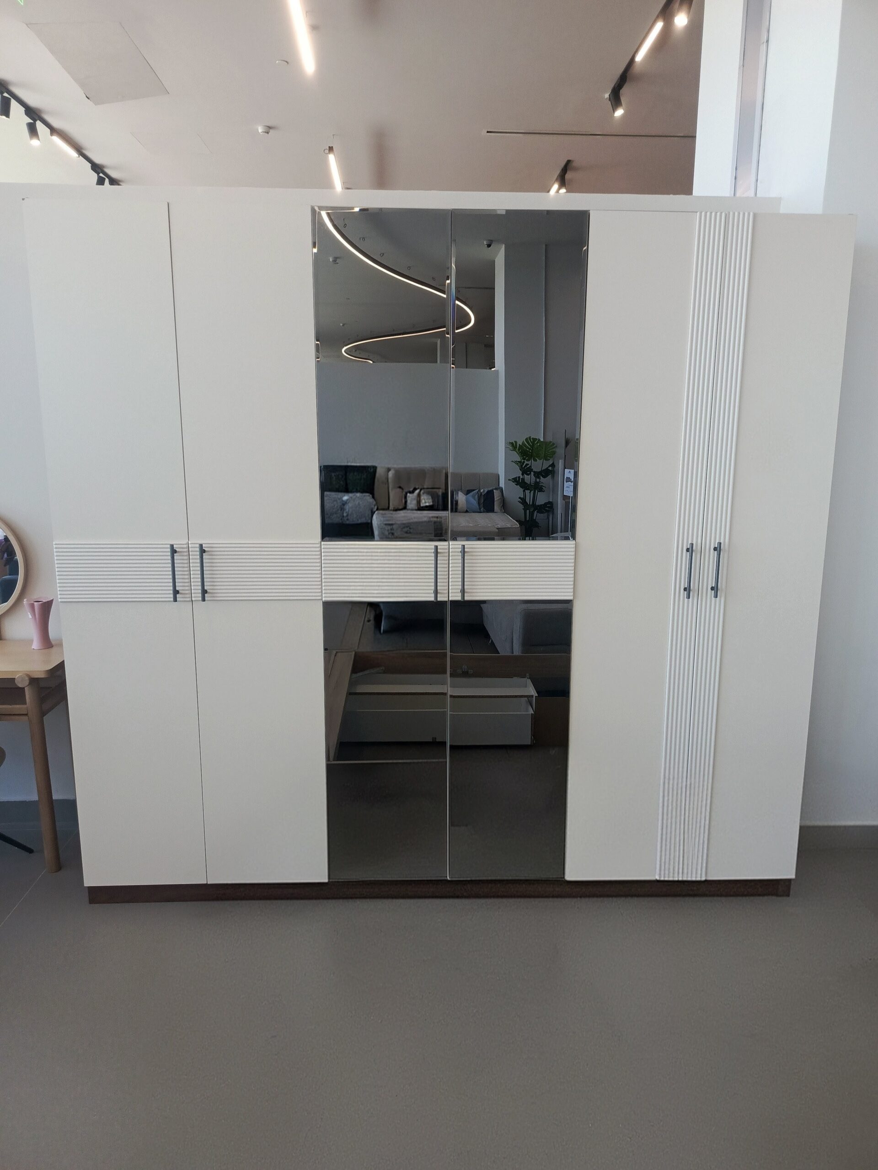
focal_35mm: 24
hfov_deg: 56.8
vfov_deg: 71.6
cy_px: 585
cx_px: 439
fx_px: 812
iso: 362
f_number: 1.75
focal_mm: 5.25
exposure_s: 1/100
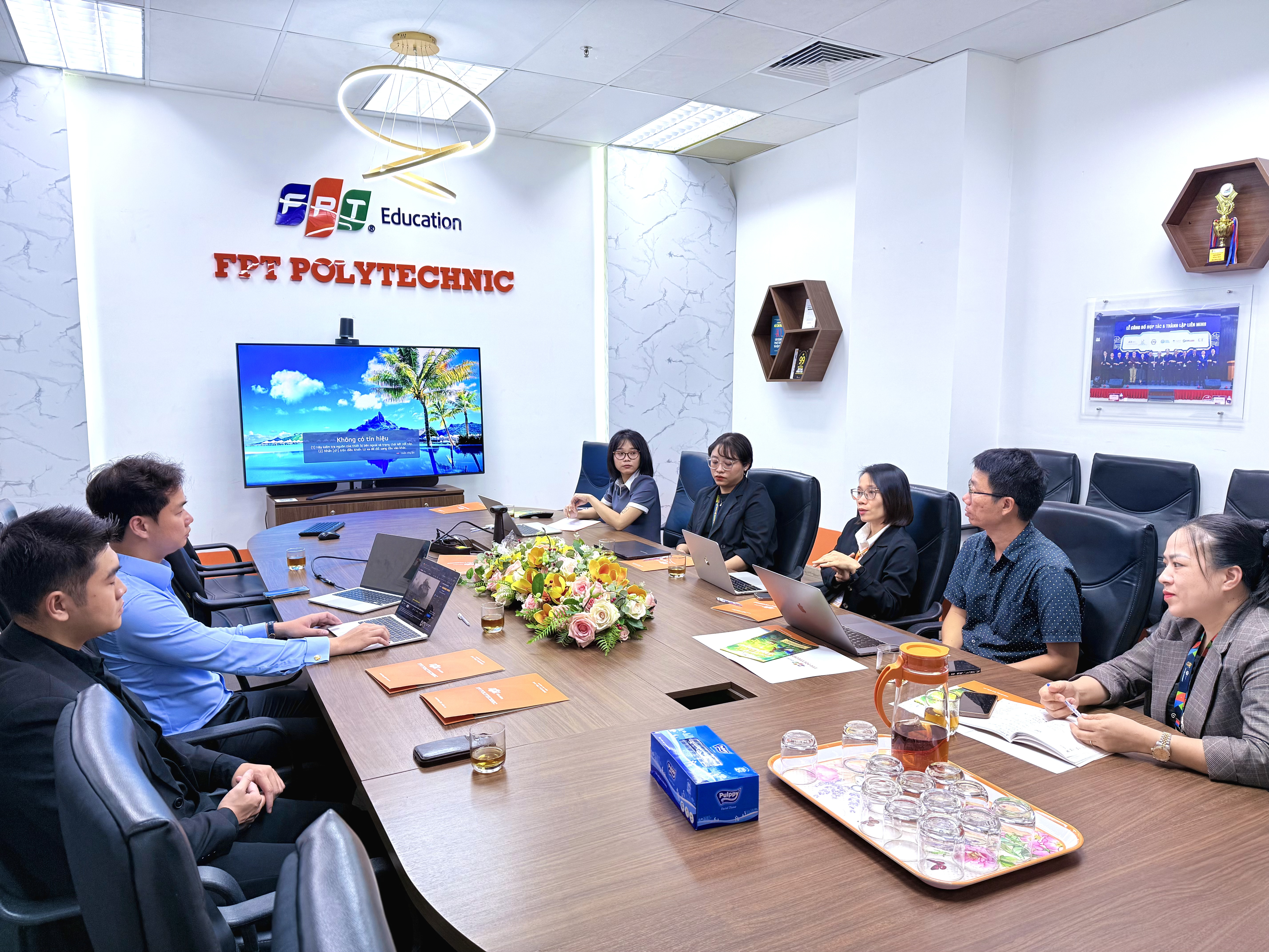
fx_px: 880
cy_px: 476
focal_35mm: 24
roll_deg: -0.2
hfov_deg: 71.6
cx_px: 634
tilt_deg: -6.9
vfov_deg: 56.8
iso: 80
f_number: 1.78
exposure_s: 1/100
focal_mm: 6.76
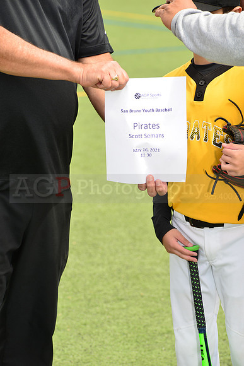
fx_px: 1626
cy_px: 183
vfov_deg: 12.8
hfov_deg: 8.6
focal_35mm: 160
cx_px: 122
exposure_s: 1/250
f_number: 9
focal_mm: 160
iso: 200
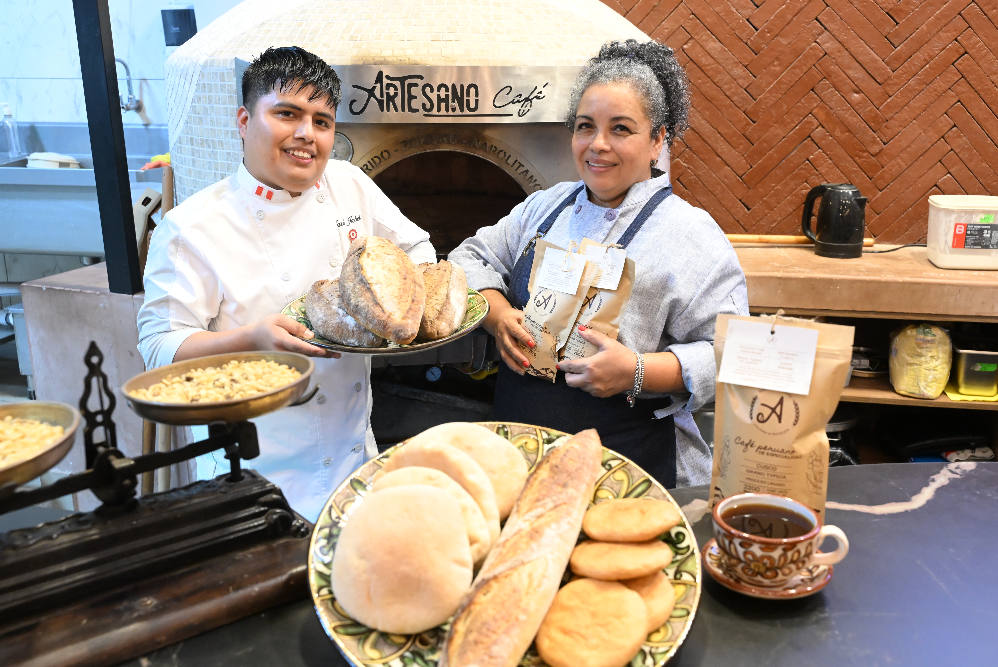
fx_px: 971
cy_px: 334
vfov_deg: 37.9
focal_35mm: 35
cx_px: 499
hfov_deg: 54.4
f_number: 5.6
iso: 5000
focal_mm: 35
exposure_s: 1/40
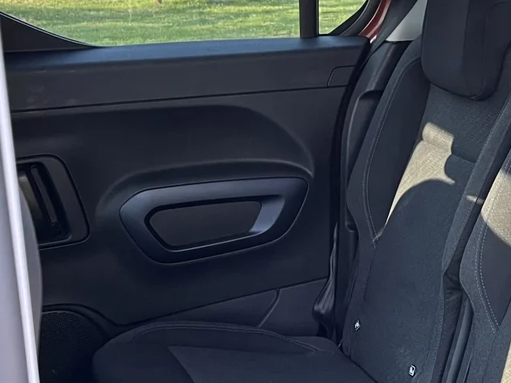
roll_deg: -3.9
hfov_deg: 24.0
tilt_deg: -22.5
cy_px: 381
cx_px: 539
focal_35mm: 77
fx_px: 1137
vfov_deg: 18.6
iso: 125
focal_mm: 5.1
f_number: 1.6
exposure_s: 1/70
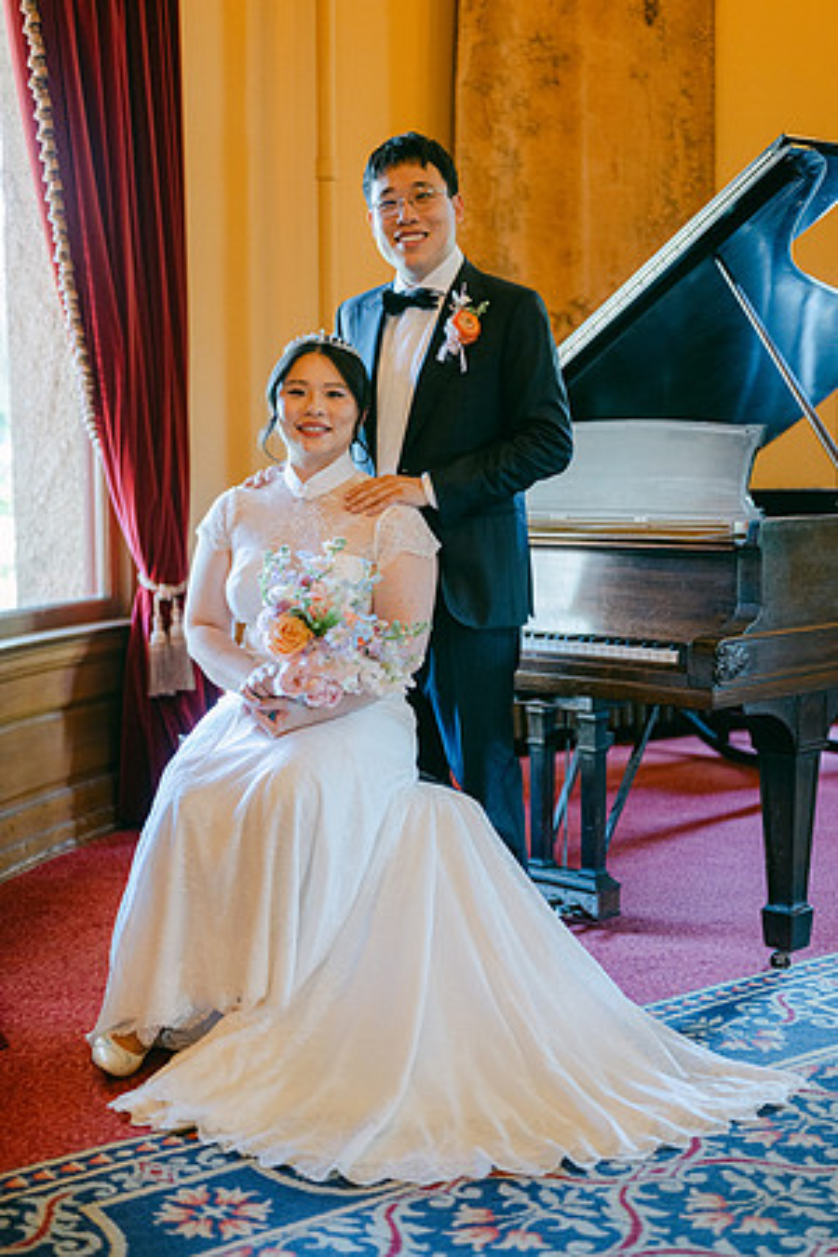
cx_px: 419
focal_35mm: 50
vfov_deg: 39.6
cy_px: 628
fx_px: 1746
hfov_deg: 27.0
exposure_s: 1/125
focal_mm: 50
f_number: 1.8
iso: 900
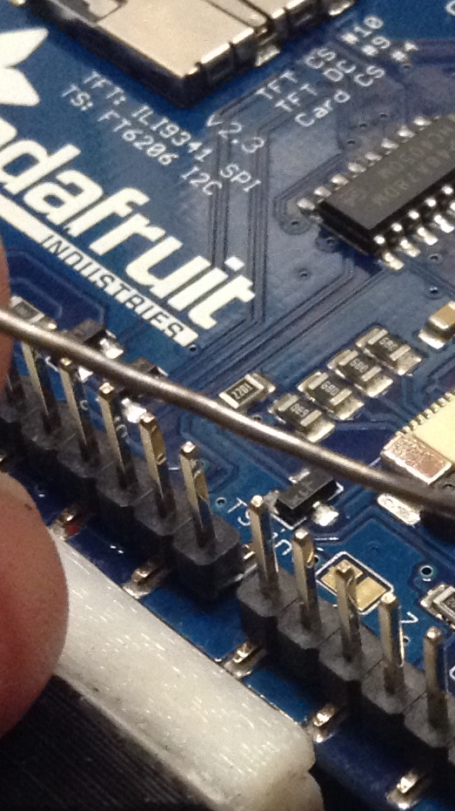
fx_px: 2147
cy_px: 574
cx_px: 545
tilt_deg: -52.1
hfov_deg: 11.8
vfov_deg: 21.2
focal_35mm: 100
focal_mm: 3.3
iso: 250
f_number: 2.4
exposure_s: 1/20
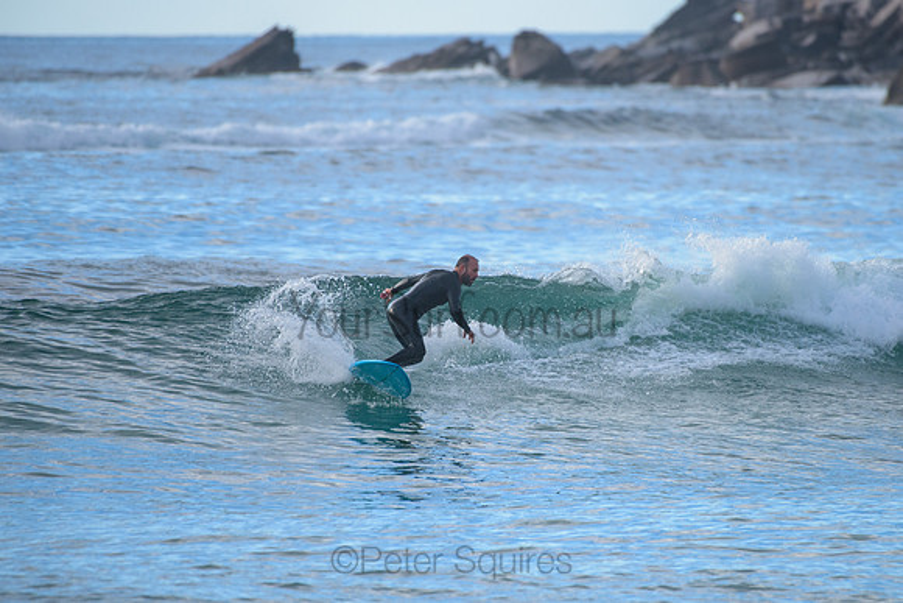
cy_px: 315
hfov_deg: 3.4
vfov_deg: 2.2
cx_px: 519
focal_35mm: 613
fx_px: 15388
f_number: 5.6
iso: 900
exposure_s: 1/2000
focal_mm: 500
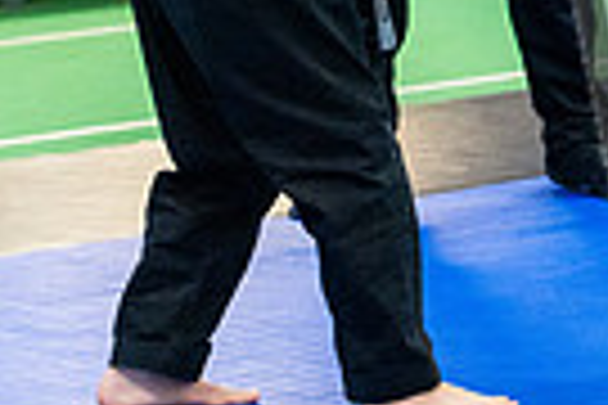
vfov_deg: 4.1
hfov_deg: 6.1
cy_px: -5
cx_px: 505
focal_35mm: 335
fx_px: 5657
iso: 6400
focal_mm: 70
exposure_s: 1/400
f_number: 4
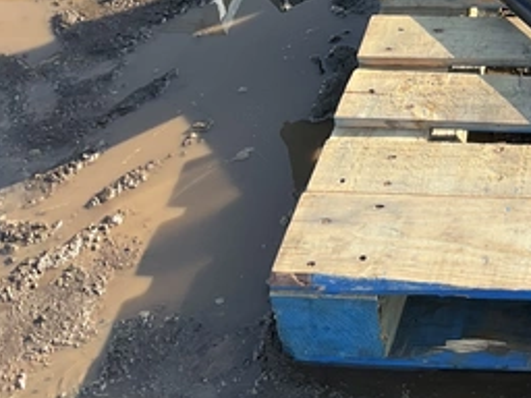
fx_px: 1304
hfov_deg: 21.4
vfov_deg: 16.7
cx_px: 641
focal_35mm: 85
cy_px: -67
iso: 25
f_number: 1.8
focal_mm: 3
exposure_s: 1/519
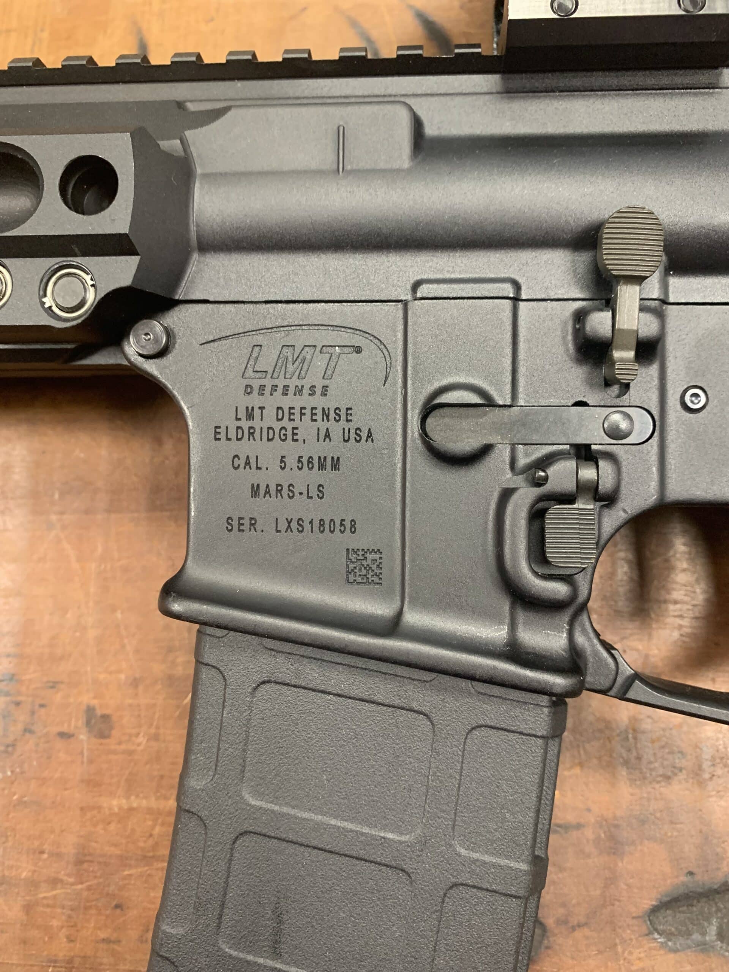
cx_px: 364
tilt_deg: -80.2
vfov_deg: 67.3
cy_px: 486
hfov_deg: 53.1
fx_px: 730
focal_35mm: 26
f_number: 1.8
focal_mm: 4.25
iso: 320
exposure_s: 1/60
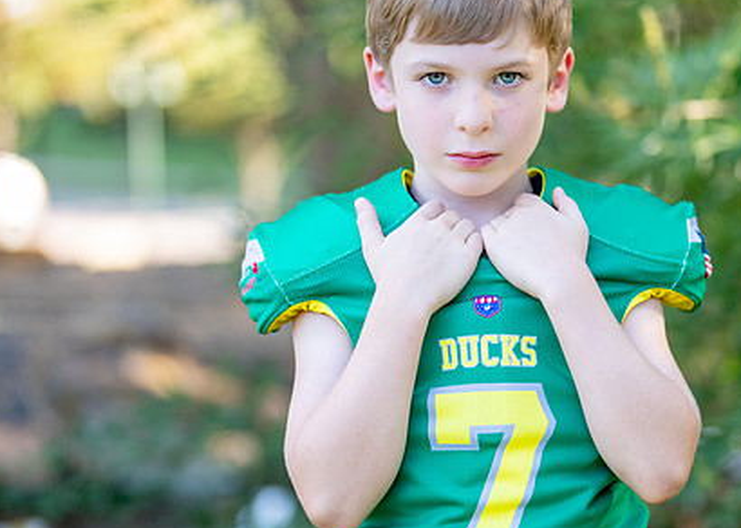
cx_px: 492
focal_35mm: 98
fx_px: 2060
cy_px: 247
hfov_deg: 20.3
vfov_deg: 14.6
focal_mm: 50
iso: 100
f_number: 1.2
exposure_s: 1/800
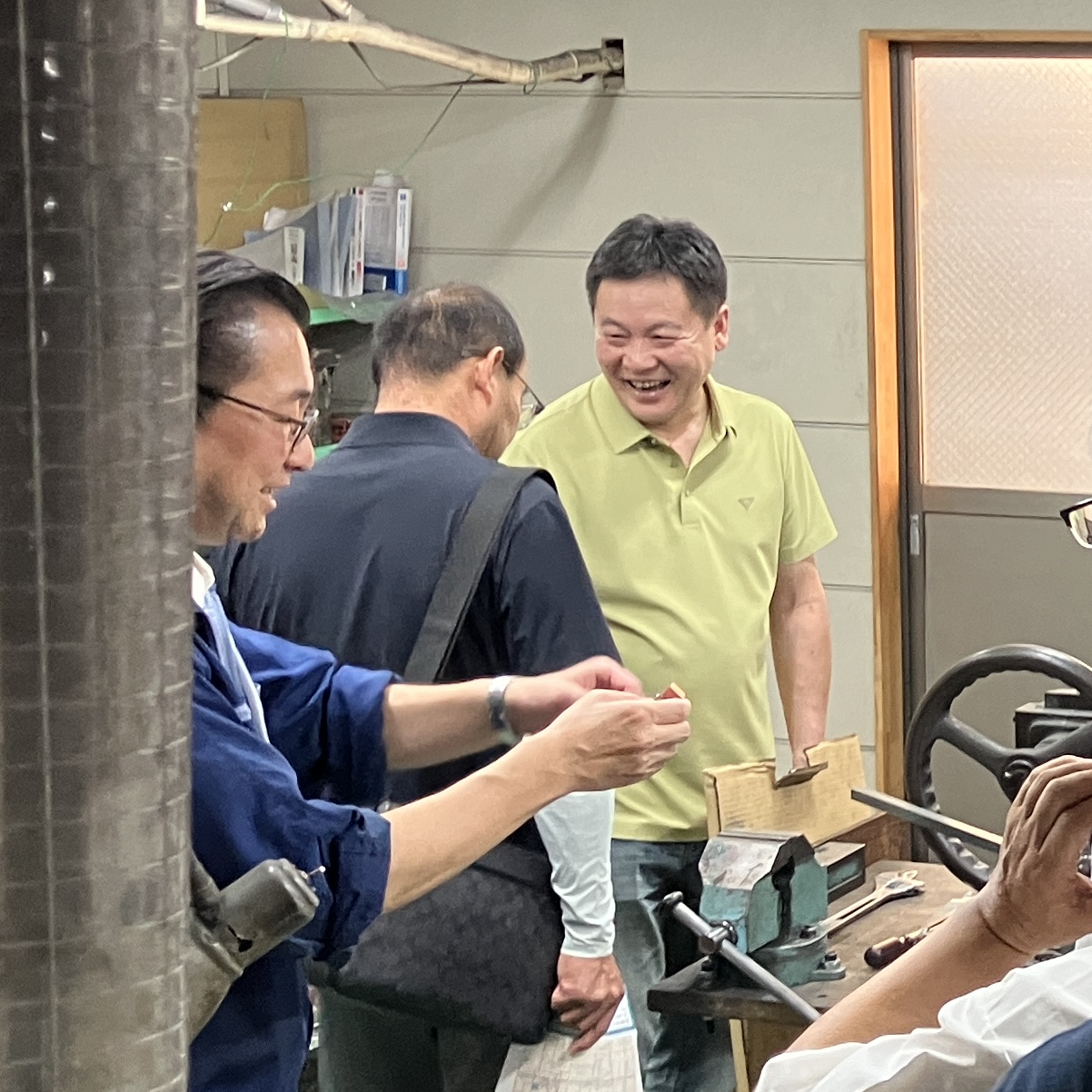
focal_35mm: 83
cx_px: 1627
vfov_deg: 20.8
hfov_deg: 18.5
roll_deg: +0.1
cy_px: 412
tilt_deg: -7.8
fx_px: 2962
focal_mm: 3.99
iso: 125
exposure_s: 1/60
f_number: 1.8
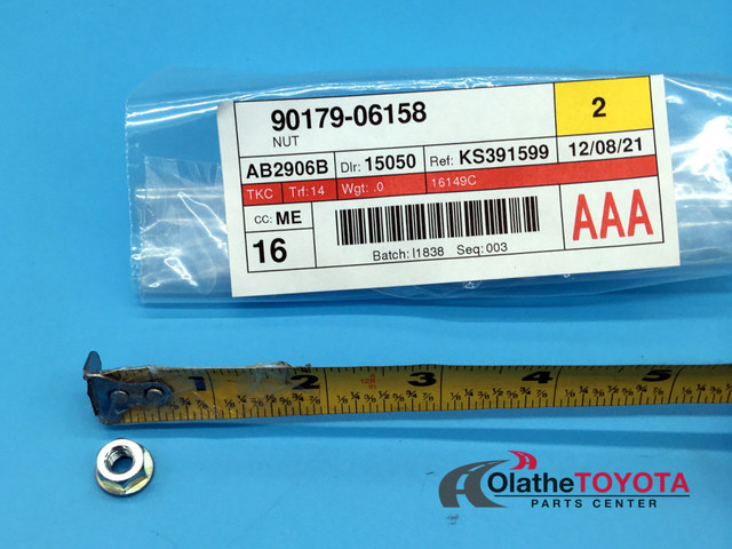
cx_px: 366
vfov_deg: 48.2
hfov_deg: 61.7
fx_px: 613
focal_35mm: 29
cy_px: 274
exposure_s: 1/120
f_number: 2.2
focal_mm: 4.15
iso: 32
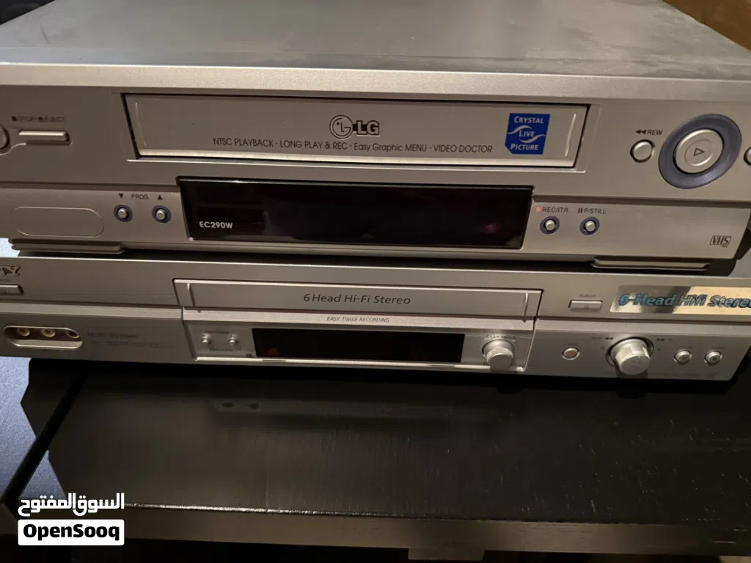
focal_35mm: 24
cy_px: 282
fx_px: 521
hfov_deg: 71.6
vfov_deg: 56.8
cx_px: 376
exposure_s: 1/25
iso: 1000
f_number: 1.78
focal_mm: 6.76
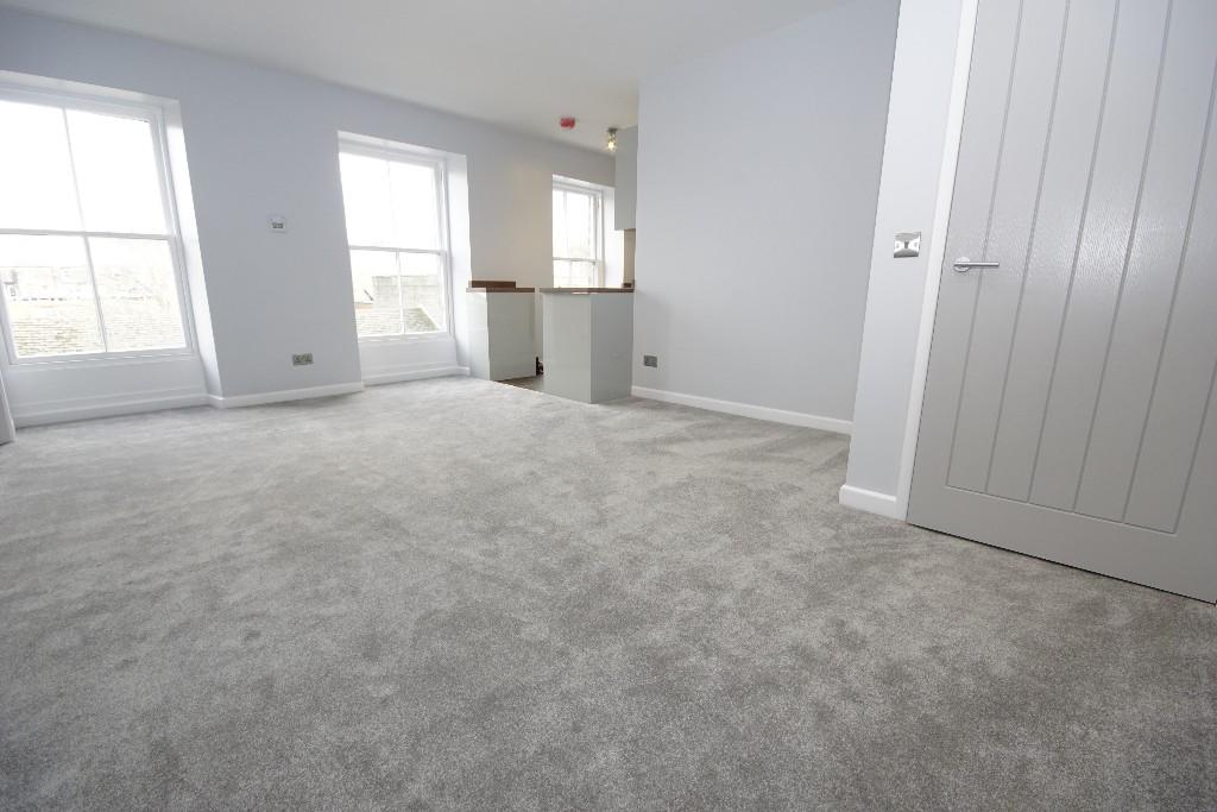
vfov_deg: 77.3
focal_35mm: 15
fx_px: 507
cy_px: 406
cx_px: 608
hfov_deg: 100.4
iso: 800
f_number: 9
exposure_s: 1/30
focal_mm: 10
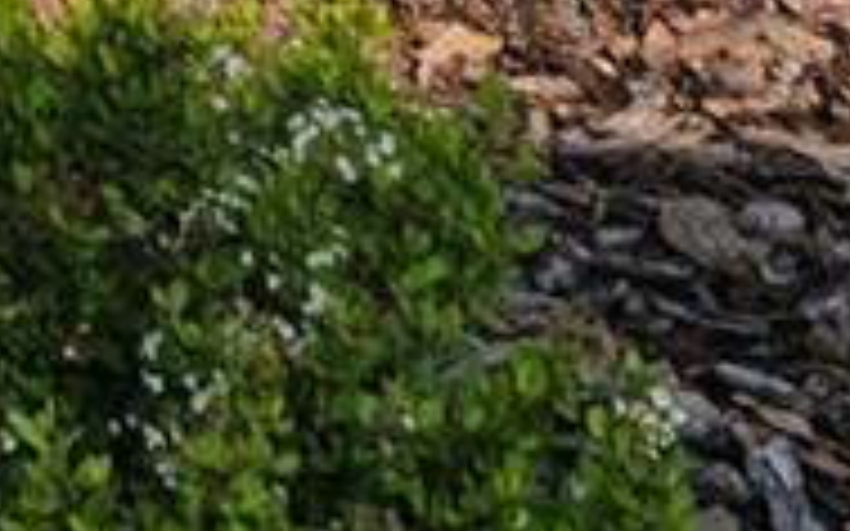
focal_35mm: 155
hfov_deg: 12.2
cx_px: -751
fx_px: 3590
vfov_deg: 7.1
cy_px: -1296
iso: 10
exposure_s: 1/887
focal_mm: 6.3
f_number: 1.7
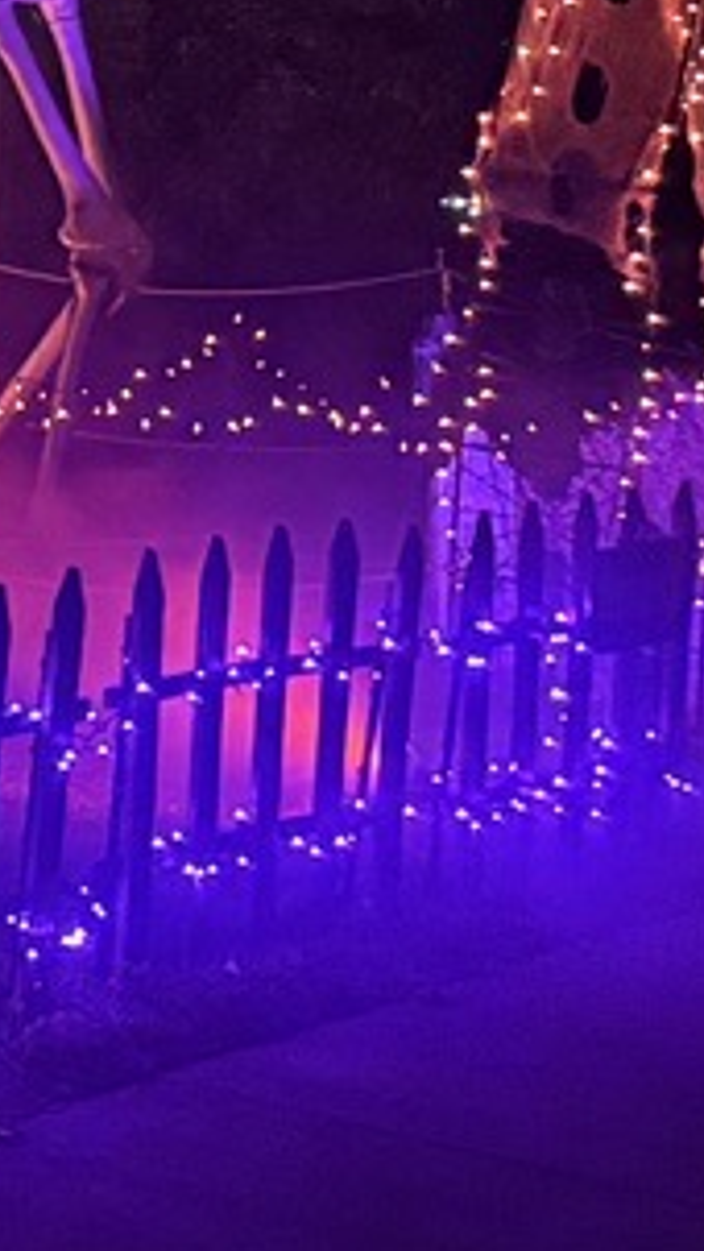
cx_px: -1930
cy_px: -122
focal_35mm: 130
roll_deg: -1.0
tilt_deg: +2.6
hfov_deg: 7.3
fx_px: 4312
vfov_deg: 16.0
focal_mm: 6.76
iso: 1000
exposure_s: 1/30
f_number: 1.78
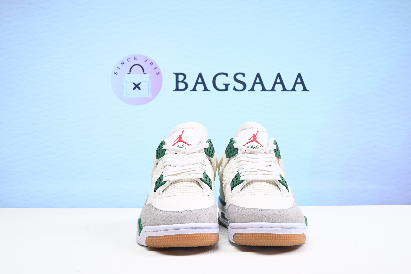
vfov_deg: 32.7
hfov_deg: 47.4
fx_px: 468
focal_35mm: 41
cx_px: 206
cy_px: 137
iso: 100
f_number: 16
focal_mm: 41
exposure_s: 1/2
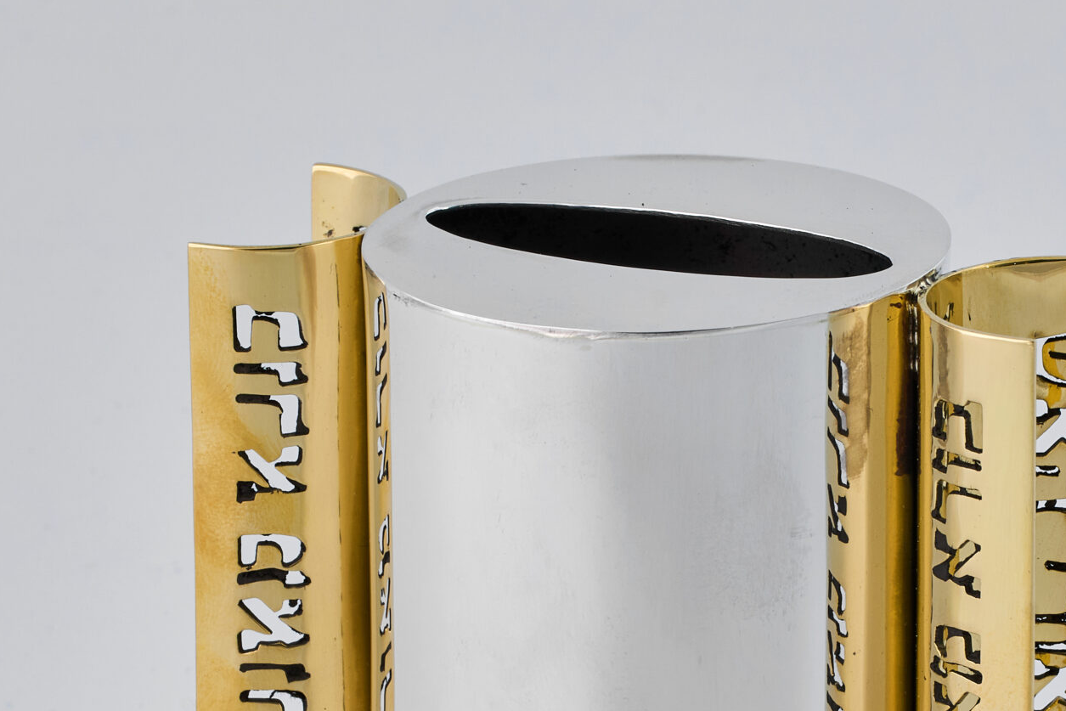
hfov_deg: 6.7
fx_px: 9061
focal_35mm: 306
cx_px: 710
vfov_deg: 4.5
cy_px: 601
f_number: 16
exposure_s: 1/200
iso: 100
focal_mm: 100
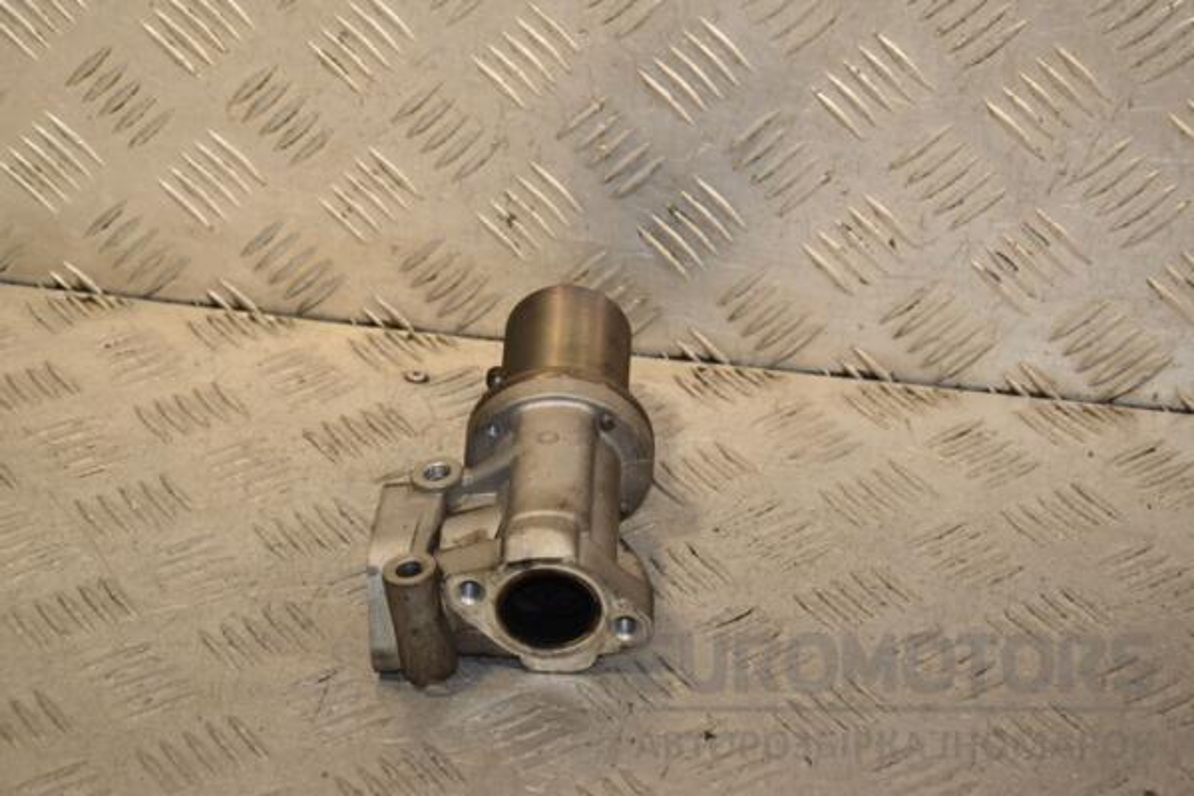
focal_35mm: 93
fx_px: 3084
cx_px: 597
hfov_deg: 21.9
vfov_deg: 14.7
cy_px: 398
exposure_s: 1/200
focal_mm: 62
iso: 800
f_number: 7.1
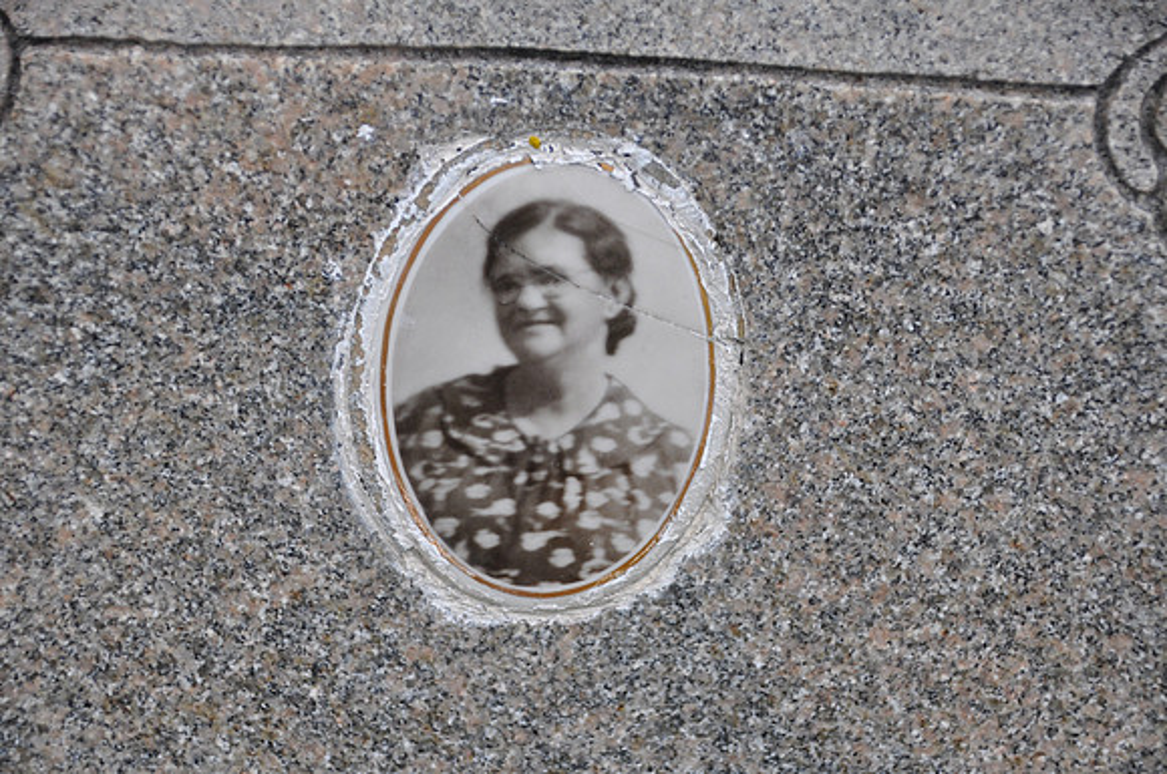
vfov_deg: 9.3
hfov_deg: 14.0
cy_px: 387
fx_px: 4759
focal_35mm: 147
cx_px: 584
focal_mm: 98
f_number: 5.6
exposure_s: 1/400
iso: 400
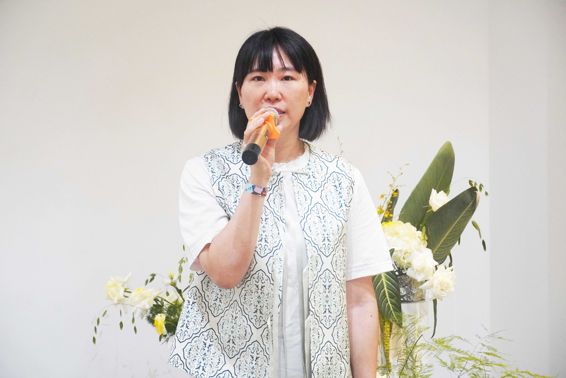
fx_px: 1556
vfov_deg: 13.8
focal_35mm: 99
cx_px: 283
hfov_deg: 20.6
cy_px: 189
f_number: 5.6
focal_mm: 66
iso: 5000
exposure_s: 1/160
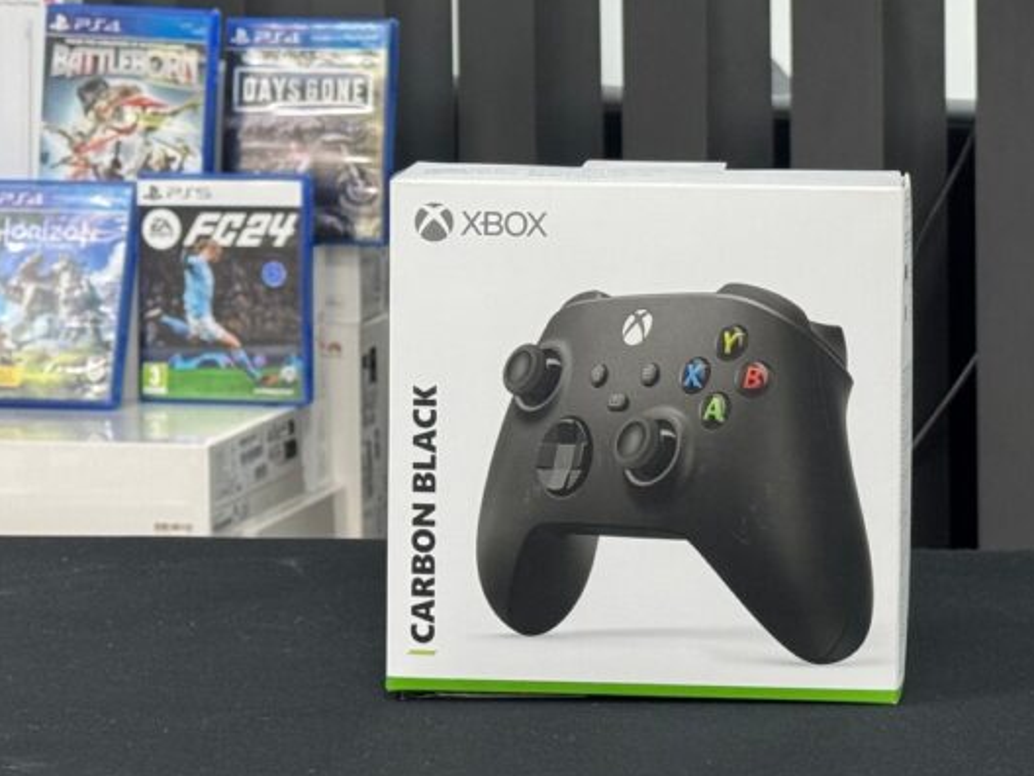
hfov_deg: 18.0
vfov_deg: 13.5
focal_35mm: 109
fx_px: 3256
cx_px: 638
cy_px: 78
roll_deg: +0.1
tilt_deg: -2.5
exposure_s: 1/60
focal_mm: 6.76
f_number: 1.78
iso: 160
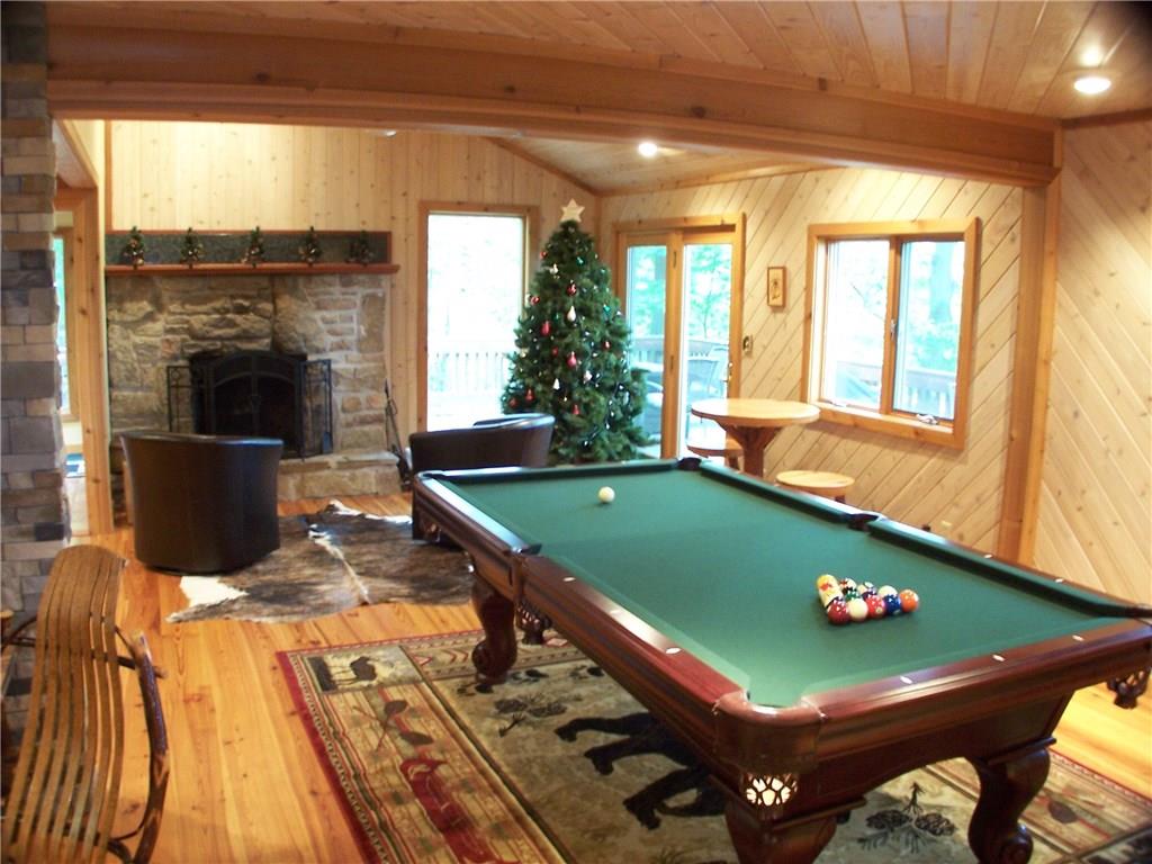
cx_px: 576
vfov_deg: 37.7
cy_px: 432
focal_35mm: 38
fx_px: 1265
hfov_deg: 49.0
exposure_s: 1/4
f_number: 2.8
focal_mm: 6.3
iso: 140
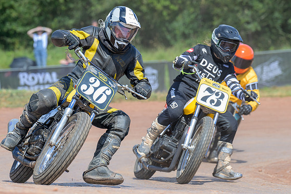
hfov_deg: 6.4
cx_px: 155
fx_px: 2602
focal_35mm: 322
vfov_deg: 4.3
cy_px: 101
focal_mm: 200
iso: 200
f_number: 5
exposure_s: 1/500
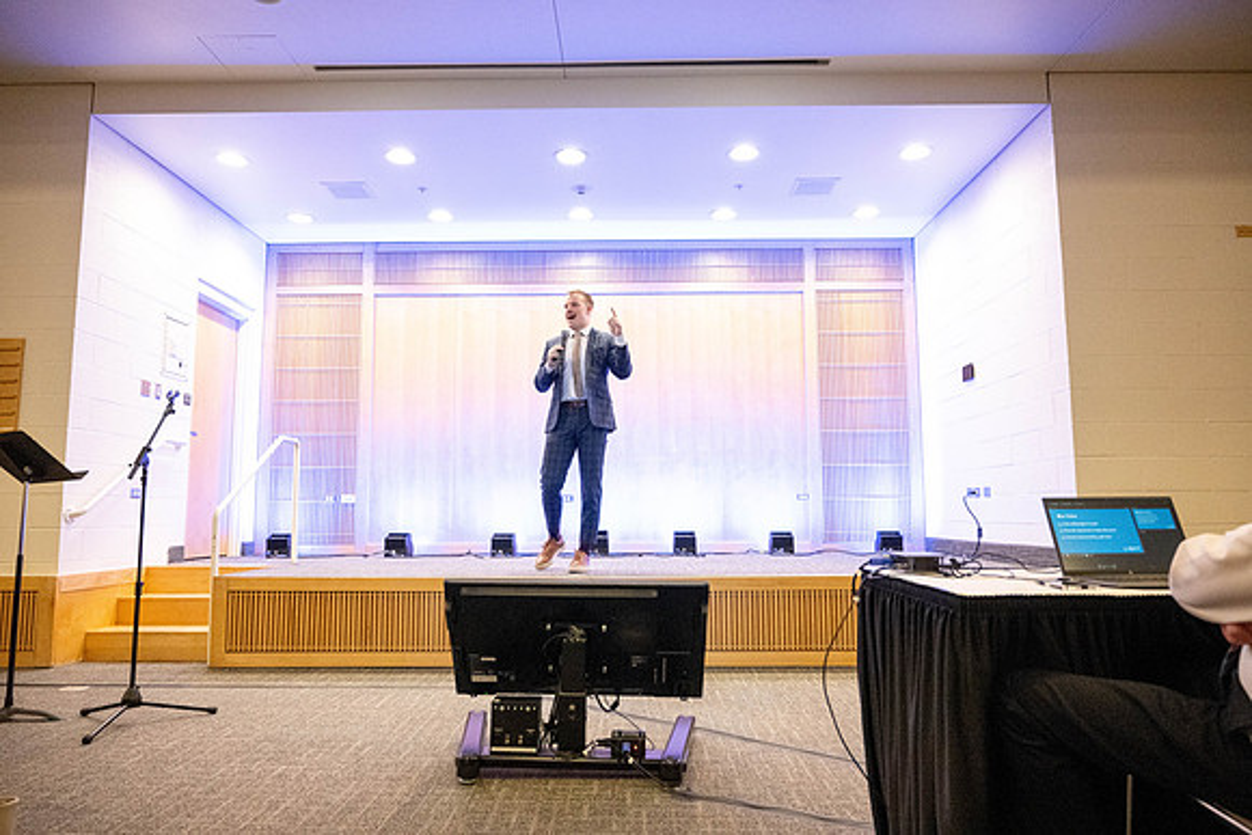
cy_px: 418
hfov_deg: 72.6
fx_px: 852
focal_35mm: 24
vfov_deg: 52.3
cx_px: 626
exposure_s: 1/400
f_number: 4
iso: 8000
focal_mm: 24
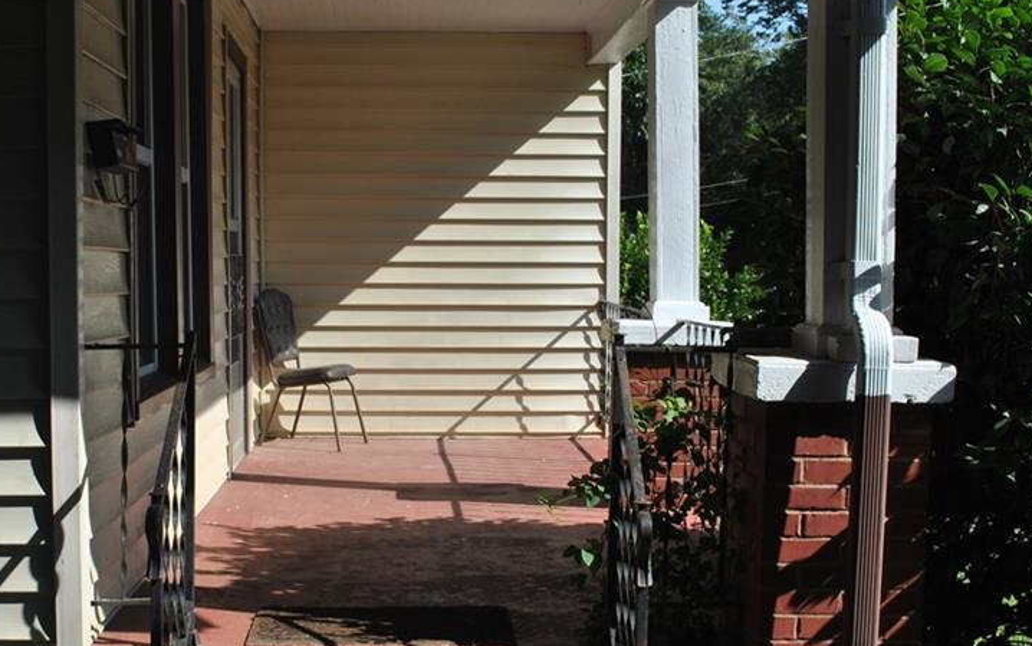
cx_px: 418
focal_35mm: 48
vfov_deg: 26.8
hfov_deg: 41.7
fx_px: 1350
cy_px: 383
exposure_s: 1/250
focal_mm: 22
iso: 100
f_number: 8
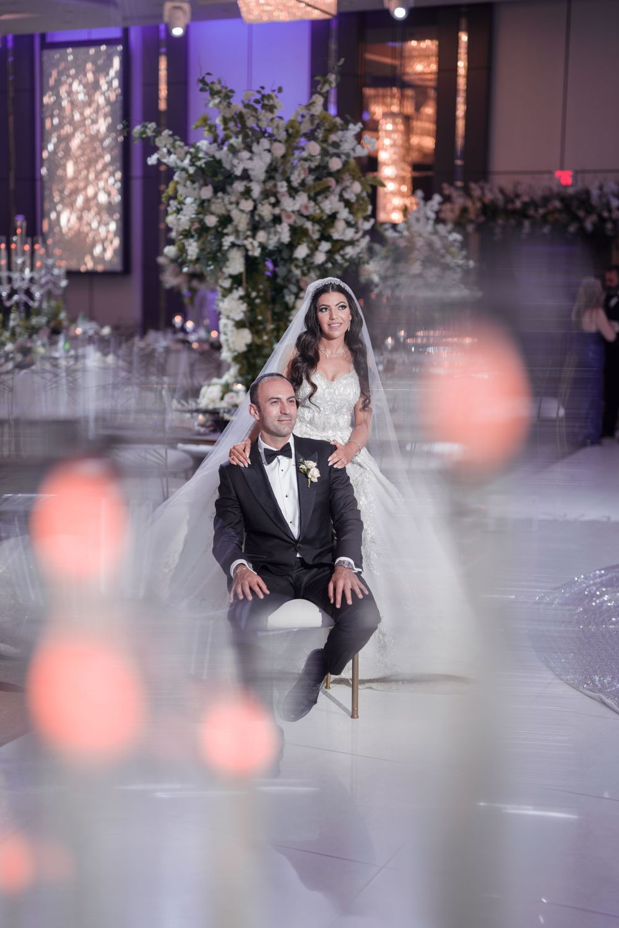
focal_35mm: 50
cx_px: 310
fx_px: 1289
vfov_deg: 39.6
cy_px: 464
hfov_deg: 27.0
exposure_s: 1/100
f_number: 1.2
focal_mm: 50
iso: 80
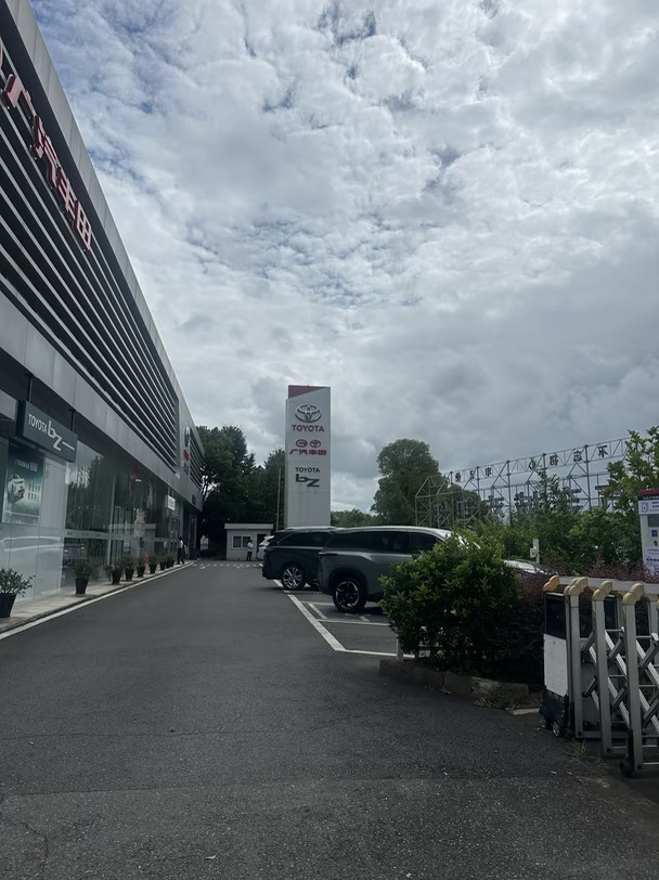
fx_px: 610
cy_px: 440
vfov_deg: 71.6
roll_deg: -0.7
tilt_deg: +10.6
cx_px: 330
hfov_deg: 56.8
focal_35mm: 24
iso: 80
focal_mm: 6.86
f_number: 1.78
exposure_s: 1/15625
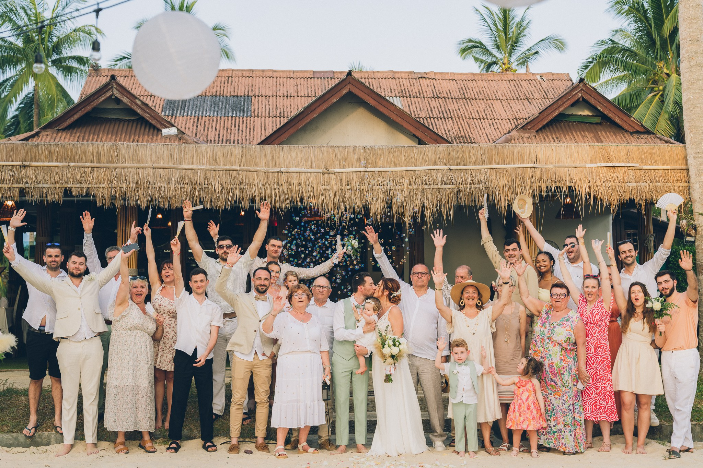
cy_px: 234
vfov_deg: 26.6
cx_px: 348
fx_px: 992
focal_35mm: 51
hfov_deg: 39.0
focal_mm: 50
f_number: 3.2
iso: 125
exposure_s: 1/250
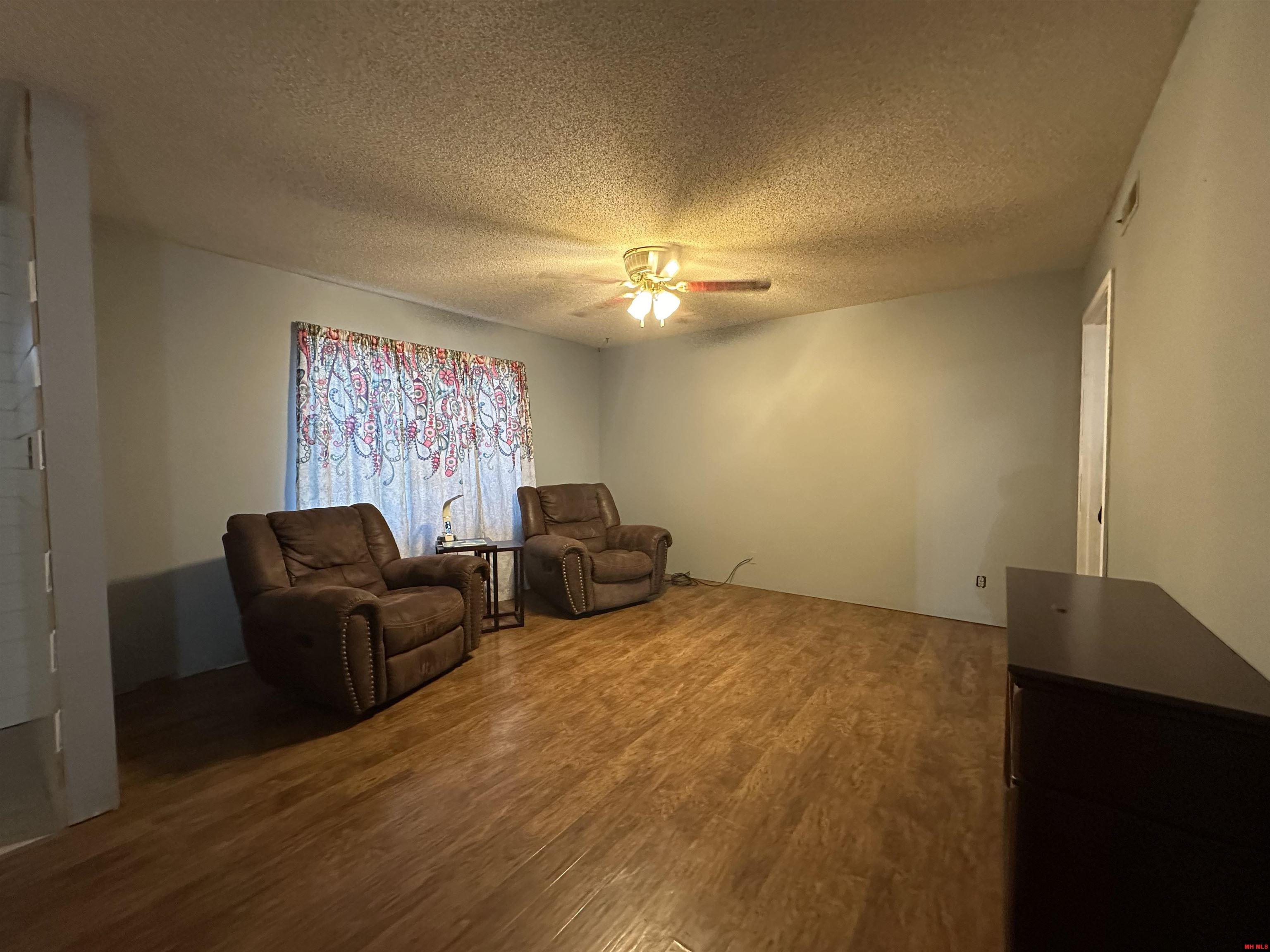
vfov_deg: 85.7
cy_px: 476
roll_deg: +0.5
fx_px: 514
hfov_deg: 102.1
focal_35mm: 14
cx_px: 635
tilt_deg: -2.8
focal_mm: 2.22
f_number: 2.2
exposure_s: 1/60
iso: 640
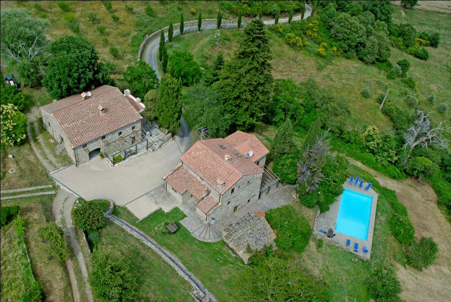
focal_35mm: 36
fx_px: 451
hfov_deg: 53.1
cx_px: 226
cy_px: 151
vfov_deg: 37.0
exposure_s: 1/320
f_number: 8
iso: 250
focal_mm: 24
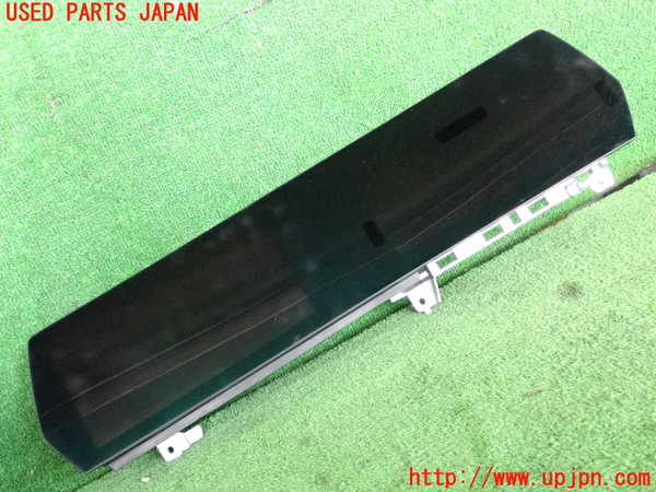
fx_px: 777
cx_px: 328
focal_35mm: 41
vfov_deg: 35.1
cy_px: 246
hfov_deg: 45.8
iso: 2500
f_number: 2.8
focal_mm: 7.31
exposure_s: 1/125
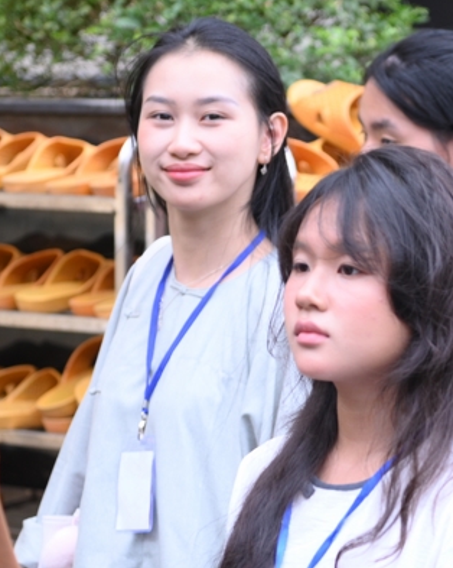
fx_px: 4696
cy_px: 384
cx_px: 402
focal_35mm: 280
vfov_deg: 6.9
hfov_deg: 5.5
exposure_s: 1/500
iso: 400
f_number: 4
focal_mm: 120
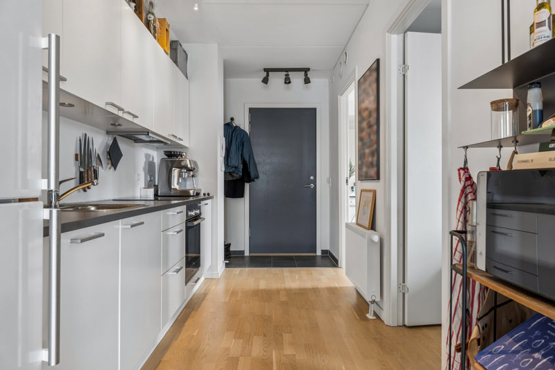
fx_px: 393
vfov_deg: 50.4
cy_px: 185
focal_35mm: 26
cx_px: 278
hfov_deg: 70.4
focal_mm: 17
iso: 200
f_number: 8
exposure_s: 1/13
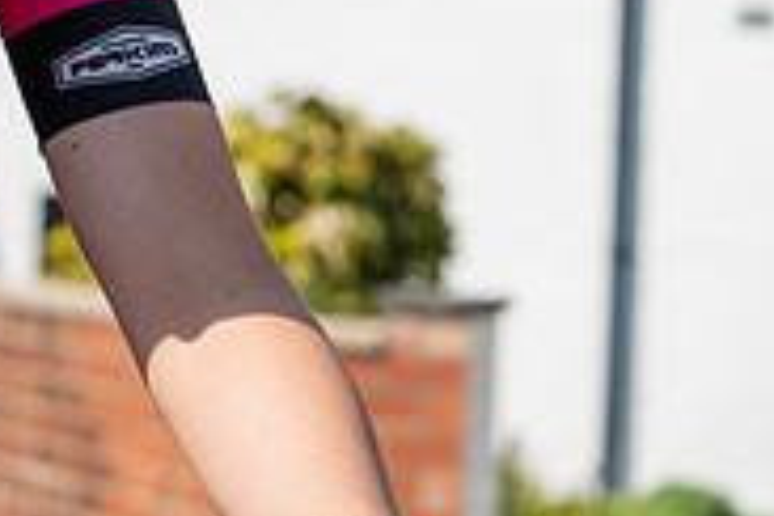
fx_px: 4966
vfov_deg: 5.9
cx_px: 47
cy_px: -256
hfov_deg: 8.9
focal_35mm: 231
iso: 200
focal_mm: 73
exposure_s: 1/1250
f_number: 5
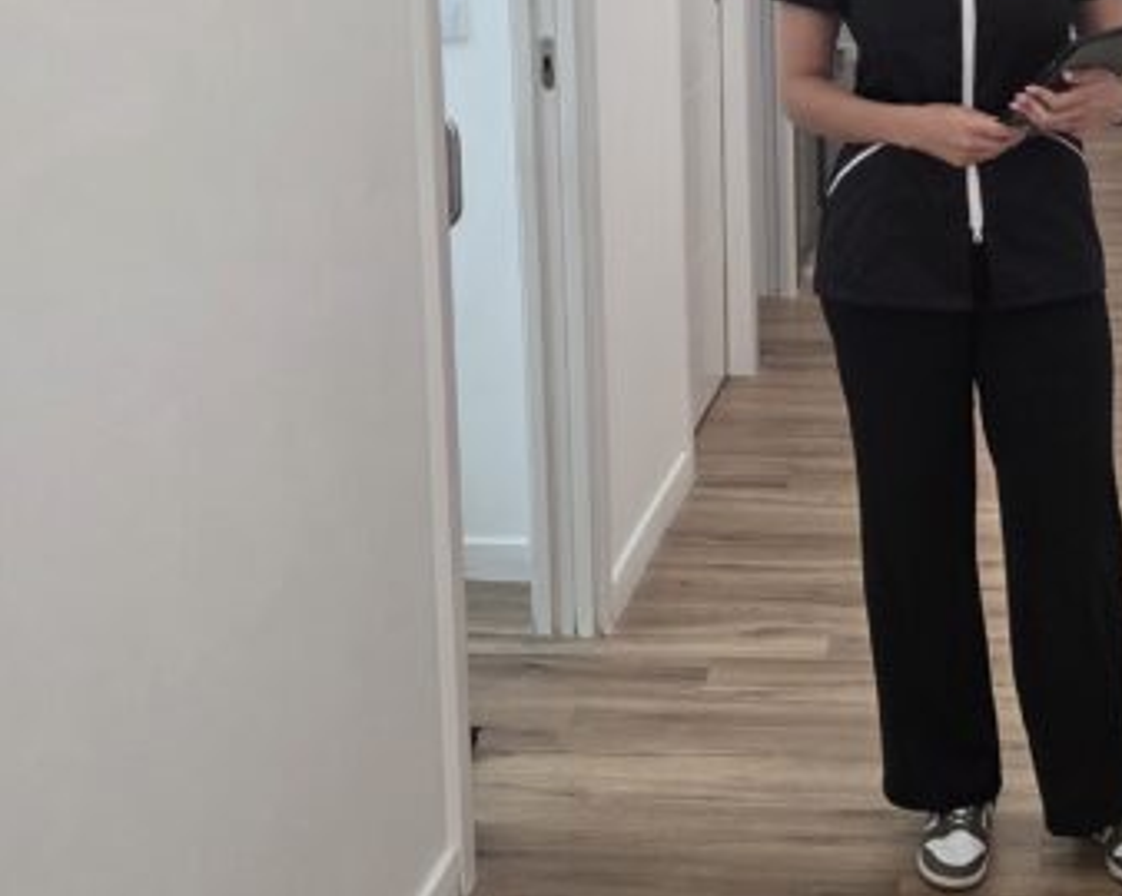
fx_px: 2257
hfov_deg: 27.2
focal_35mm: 68
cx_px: 946
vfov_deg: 22.4
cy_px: 368
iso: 100
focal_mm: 5.4
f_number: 1.8
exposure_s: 1/100
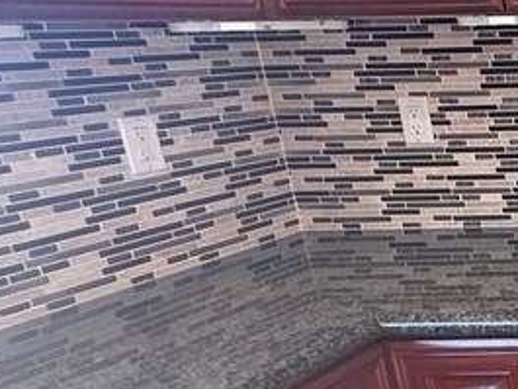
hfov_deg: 21.3
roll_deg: +1.1
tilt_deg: -14.6
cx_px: 956
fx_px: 808
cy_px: 235
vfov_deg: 27.0
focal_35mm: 54
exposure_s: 1/60
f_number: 2.2
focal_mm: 2.22
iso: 250
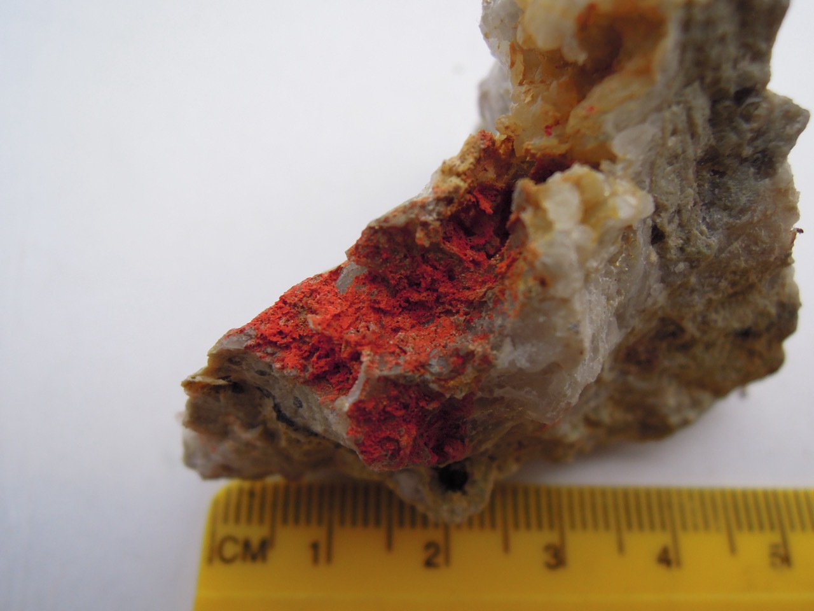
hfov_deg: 71.6
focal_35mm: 24
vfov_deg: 56.8
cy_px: 306
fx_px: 564
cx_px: 407
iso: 160
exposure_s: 1/400
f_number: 2.8
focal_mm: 4.3
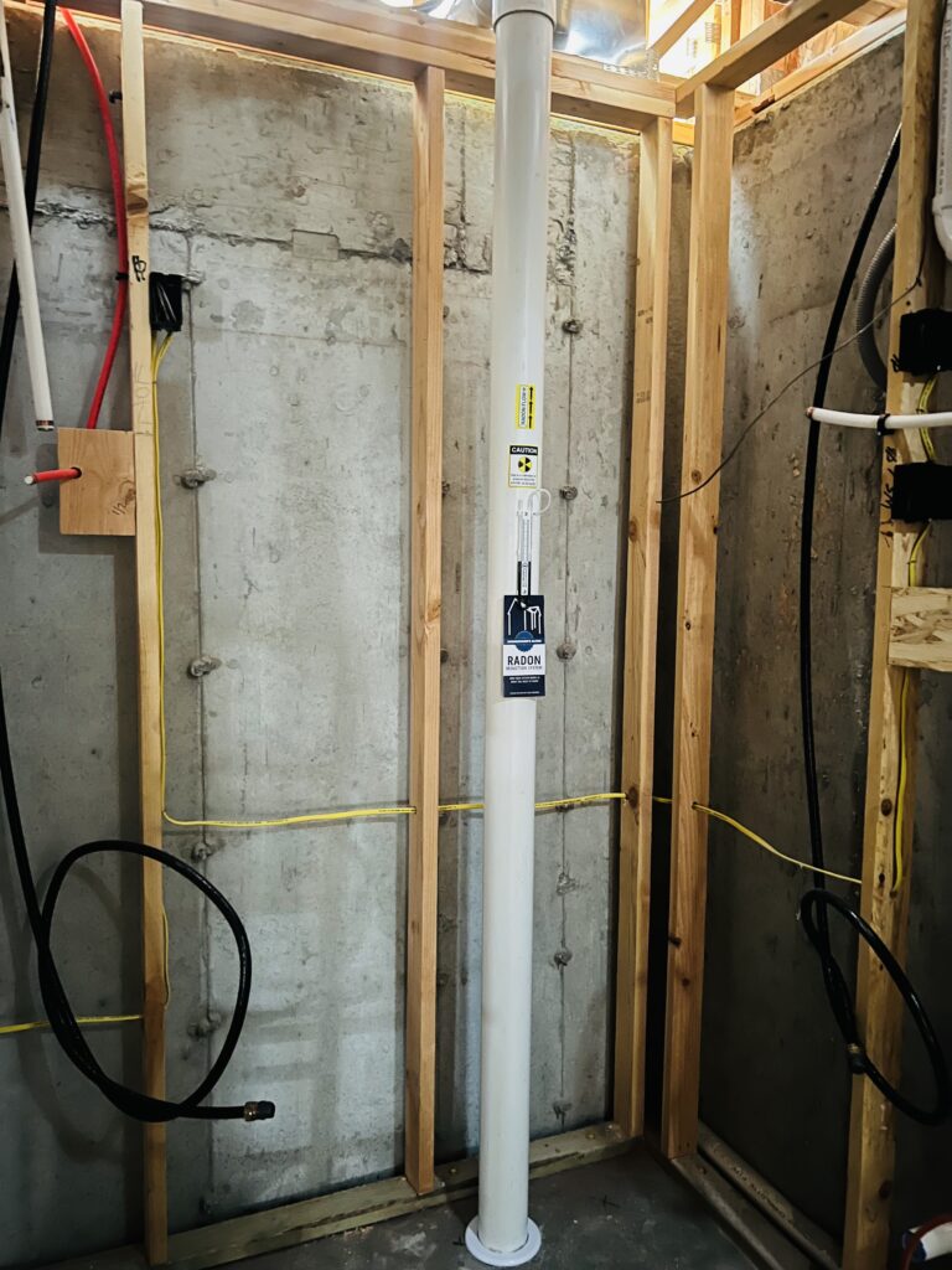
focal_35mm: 26
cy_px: 635
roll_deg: -0.1
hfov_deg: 53.1
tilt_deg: -5.5
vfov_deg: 67.3
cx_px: 476
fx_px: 953
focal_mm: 5.7
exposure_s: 1/9
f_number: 1.5
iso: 800
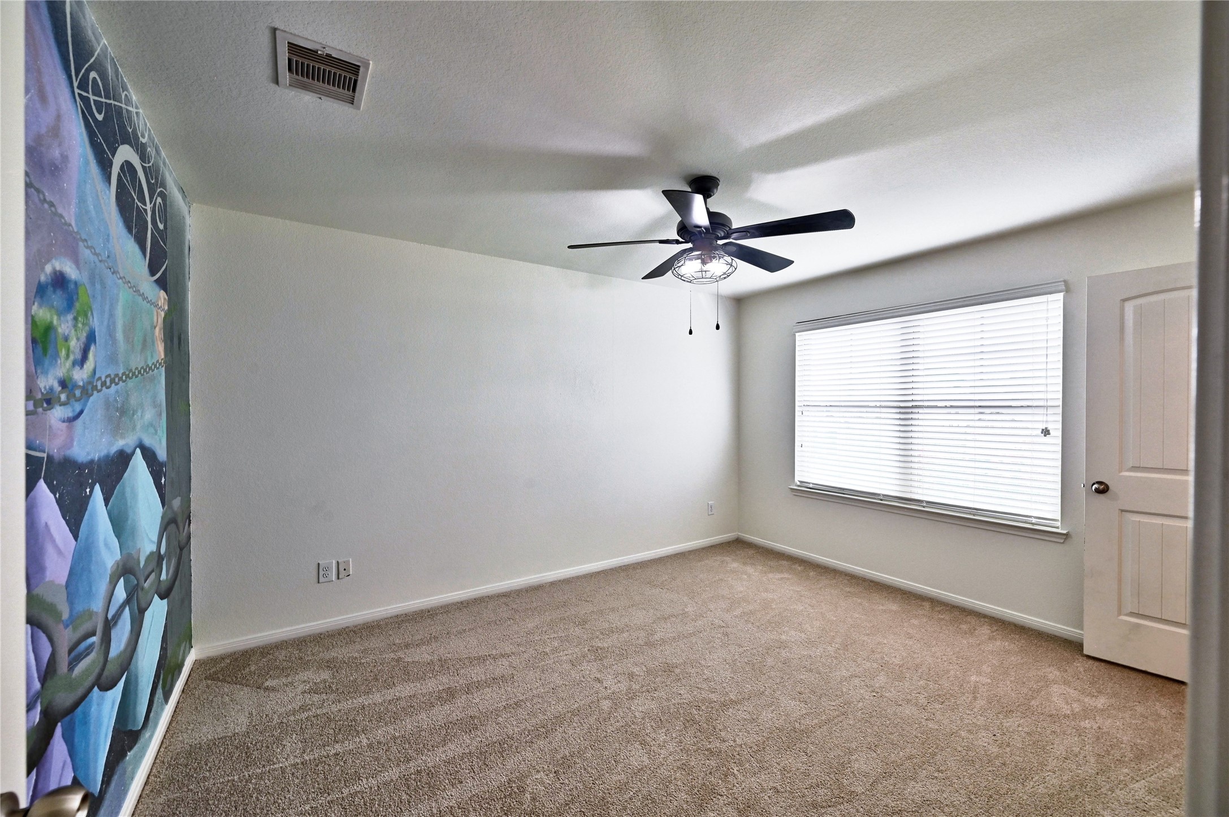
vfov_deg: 81.1
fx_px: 478
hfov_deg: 104.3
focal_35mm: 14
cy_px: 408
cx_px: 614
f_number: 8
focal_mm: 14
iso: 400
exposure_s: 1/15
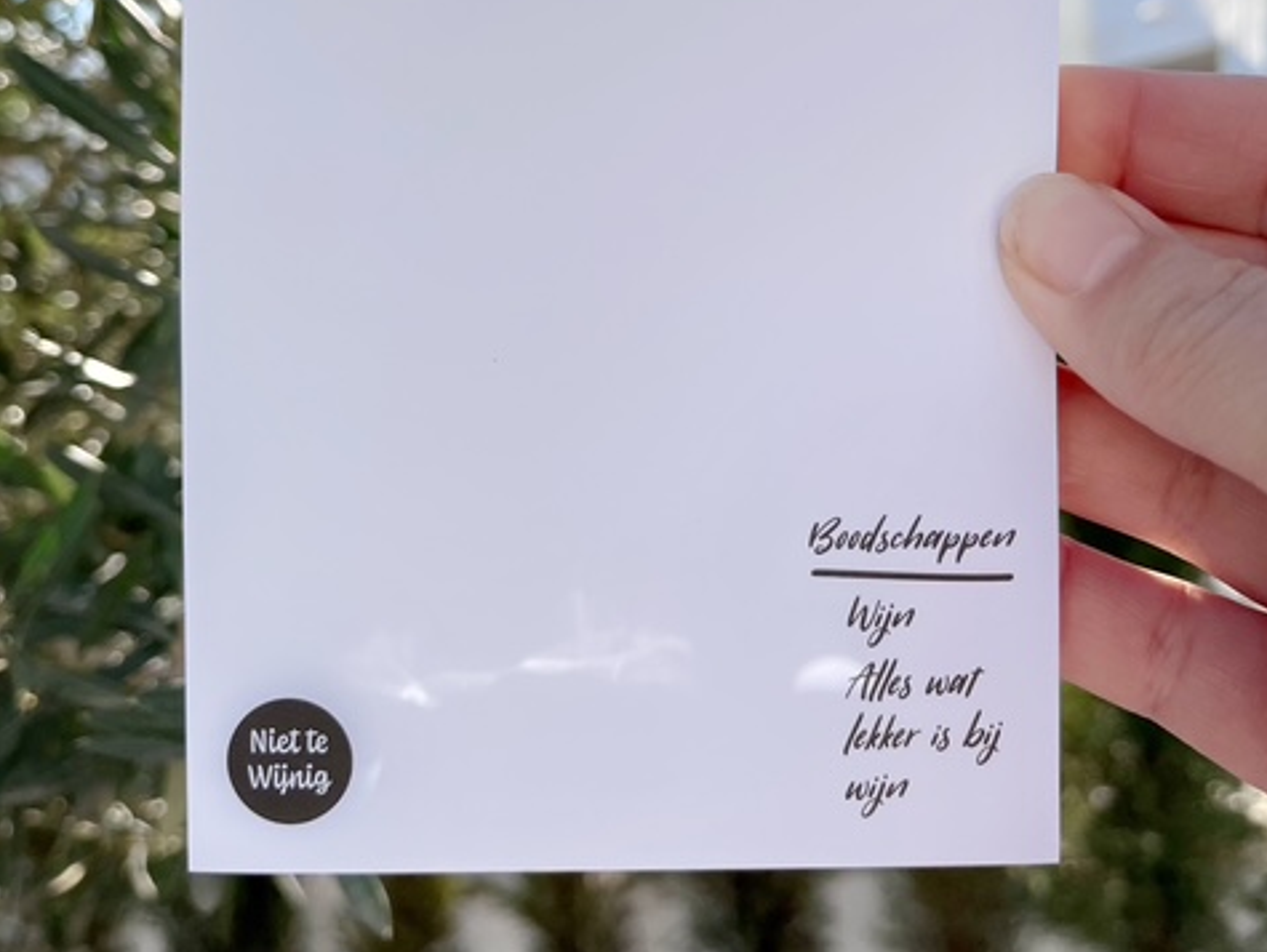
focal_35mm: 35
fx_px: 1282
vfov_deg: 39.8
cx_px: 638
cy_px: 259
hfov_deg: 52.6
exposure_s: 1/2571
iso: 50
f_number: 1.6
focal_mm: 5.1
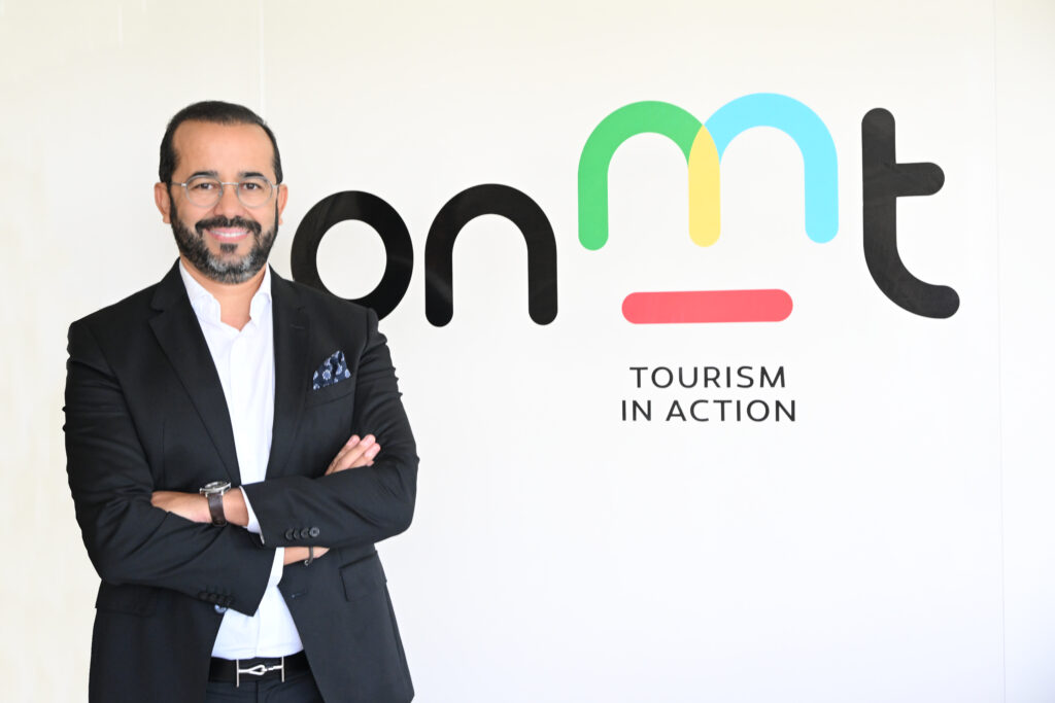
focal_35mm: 61
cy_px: 352
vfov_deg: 22.3
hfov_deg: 32.9
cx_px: 528
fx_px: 1788
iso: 3600
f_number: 6
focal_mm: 61
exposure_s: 1/200
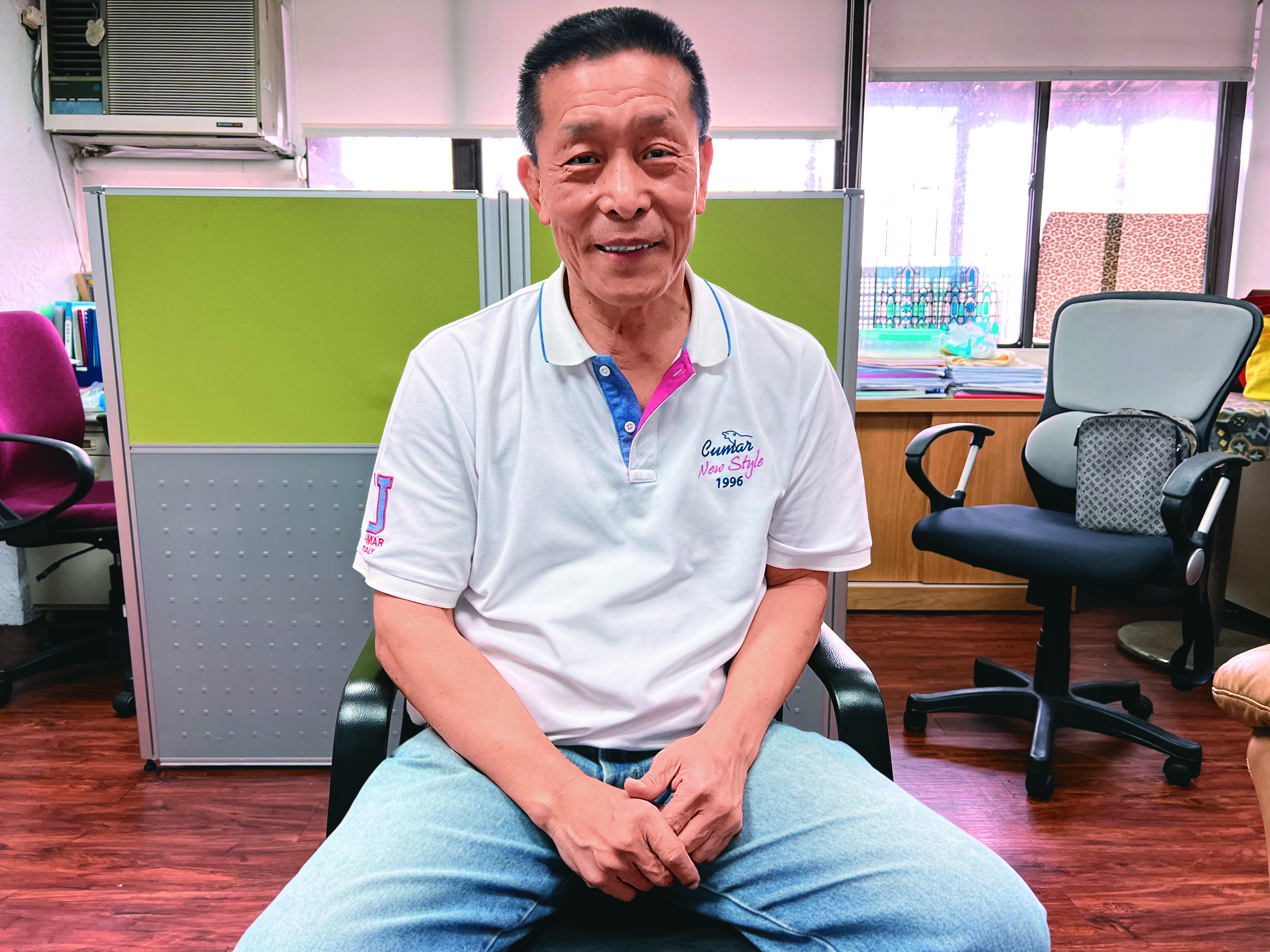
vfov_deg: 53.1
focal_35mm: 26
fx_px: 954
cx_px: 635
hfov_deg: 67.3
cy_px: 476
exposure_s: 1/120
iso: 125
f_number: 1.5
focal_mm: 5.7
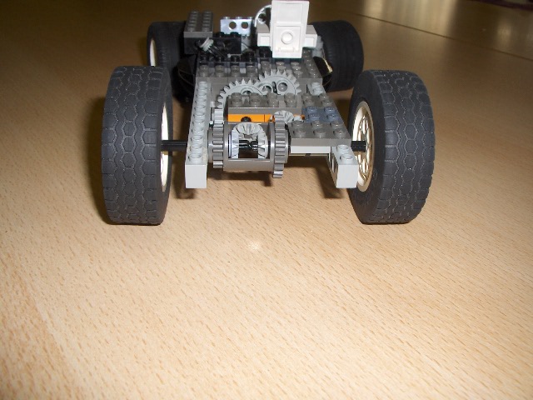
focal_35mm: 35
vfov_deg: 40.7
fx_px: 539
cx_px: 266
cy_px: 200
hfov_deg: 52.6
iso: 100
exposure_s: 1/60
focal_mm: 5.8
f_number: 4.3
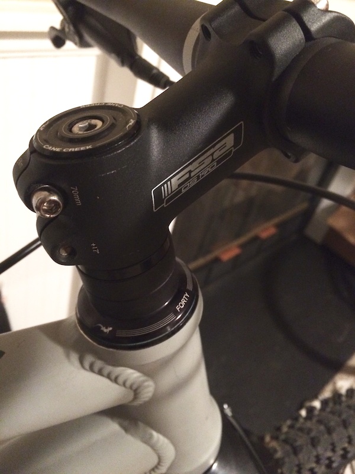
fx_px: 397
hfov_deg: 48.2
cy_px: 237
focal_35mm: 29
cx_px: 178
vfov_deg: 61.7
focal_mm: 4.15
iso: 400
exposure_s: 1/15
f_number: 2.2
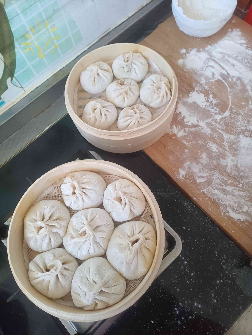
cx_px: 126
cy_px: 168
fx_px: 252
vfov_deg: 67.3
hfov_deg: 53.1
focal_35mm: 26
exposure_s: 1/20
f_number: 1.8
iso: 1450
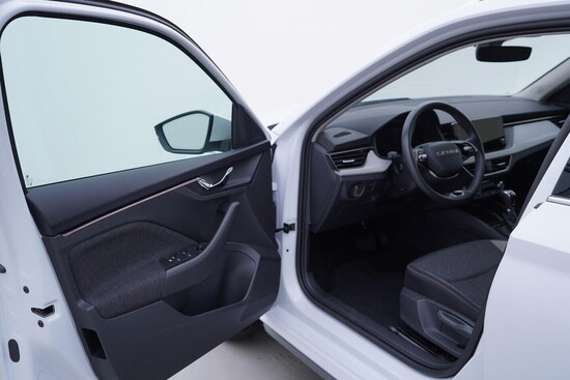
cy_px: 190
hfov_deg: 53.1
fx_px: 570
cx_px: 285
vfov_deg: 36.9
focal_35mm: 36
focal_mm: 24
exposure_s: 1/60
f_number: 3.5
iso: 125
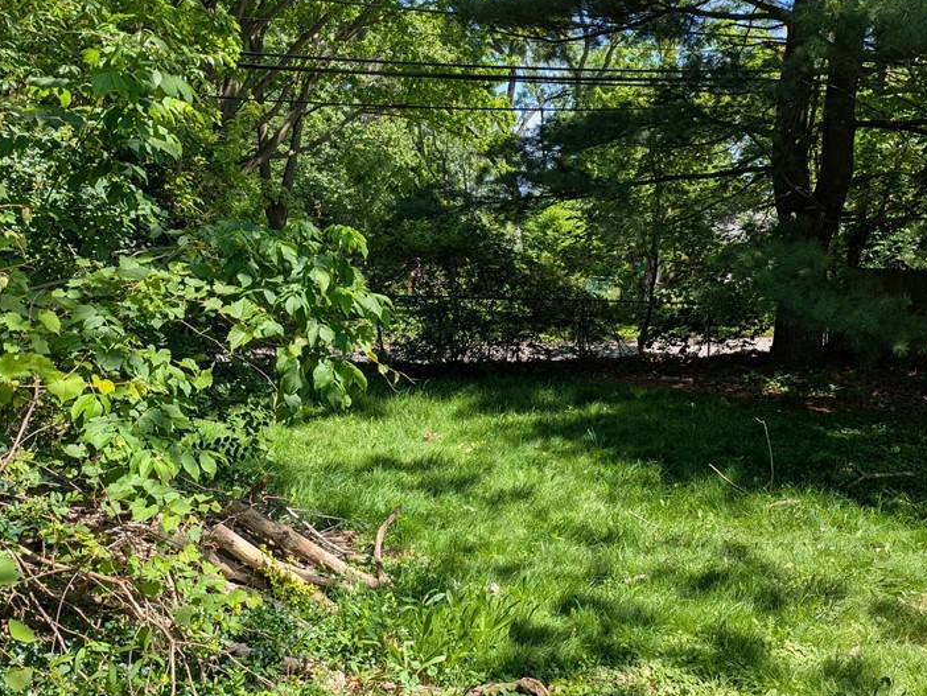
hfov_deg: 51.8
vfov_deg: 40.7
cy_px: 320
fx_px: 938
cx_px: 605
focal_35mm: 35
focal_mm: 6.81
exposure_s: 1/690
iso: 41
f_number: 1.85
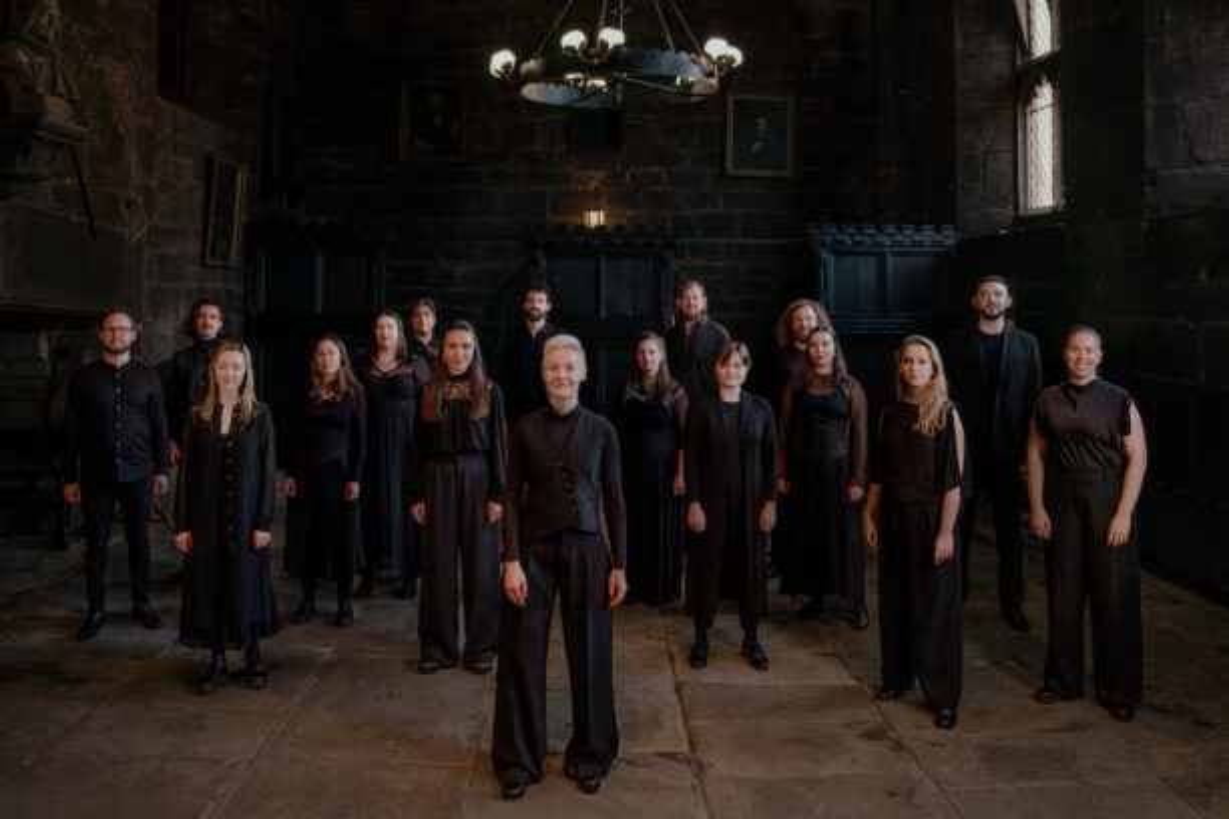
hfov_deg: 65.5
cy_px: 410
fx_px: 956
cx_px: 614
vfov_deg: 46.4
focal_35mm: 28
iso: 4000
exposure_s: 1/125
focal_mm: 18.7
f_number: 4
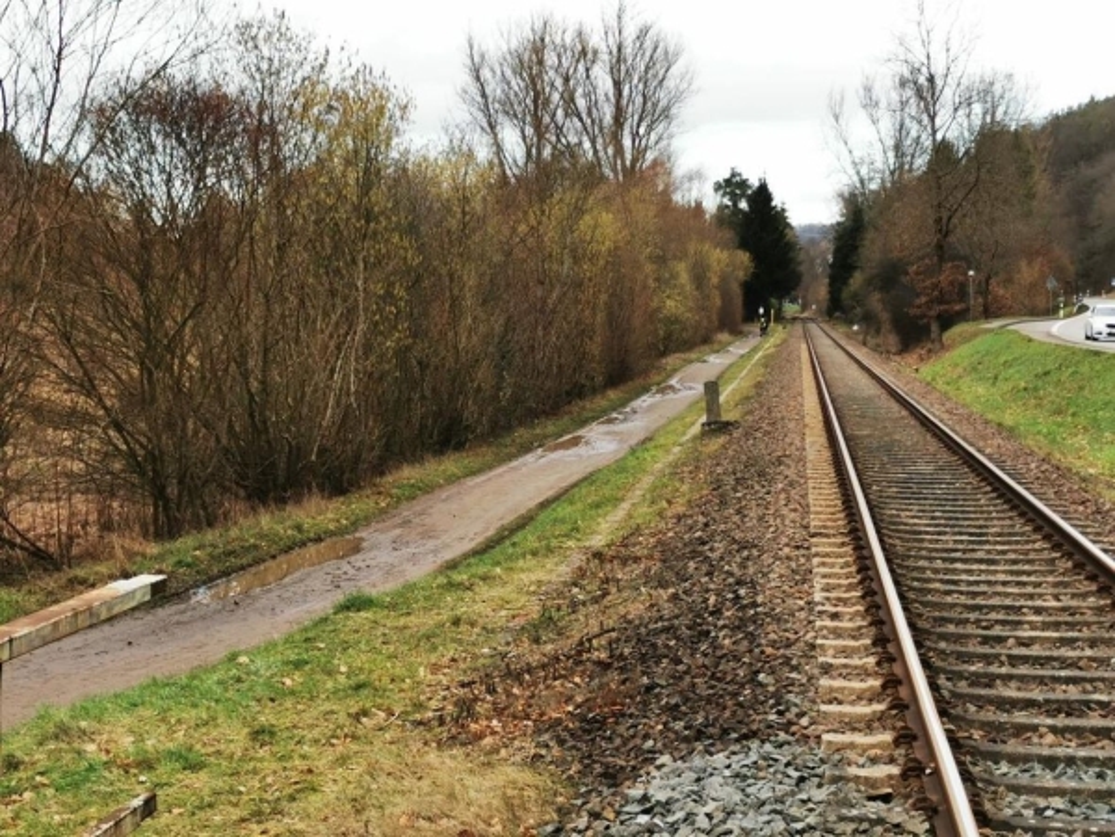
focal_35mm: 69
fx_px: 2223
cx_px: 558
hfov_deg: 28.2
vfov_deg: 21.3
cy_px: 418
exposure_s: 1/412
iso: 50
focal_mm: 5.58
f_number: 1.8
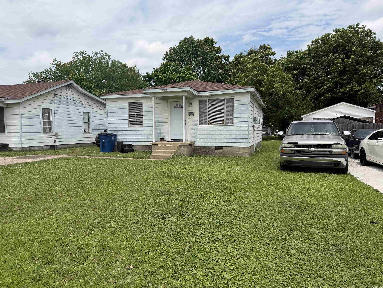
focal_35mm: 24
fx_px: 266
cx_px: 192
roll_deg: +0.8
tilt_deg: -2.1
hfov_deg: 71.6
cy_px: 144
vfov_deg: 56.8
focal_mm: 6.76
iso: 80
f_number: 1.78
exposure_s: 1/6711
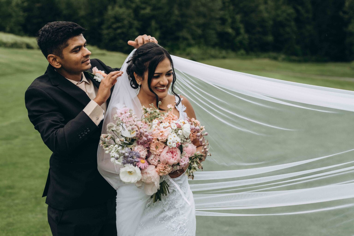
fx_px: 492
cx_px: 177
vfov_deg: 27.0
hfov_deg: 39.6
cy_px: 118
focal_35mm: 50
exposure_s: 1/500
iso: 100
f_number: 2.8
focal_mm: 50
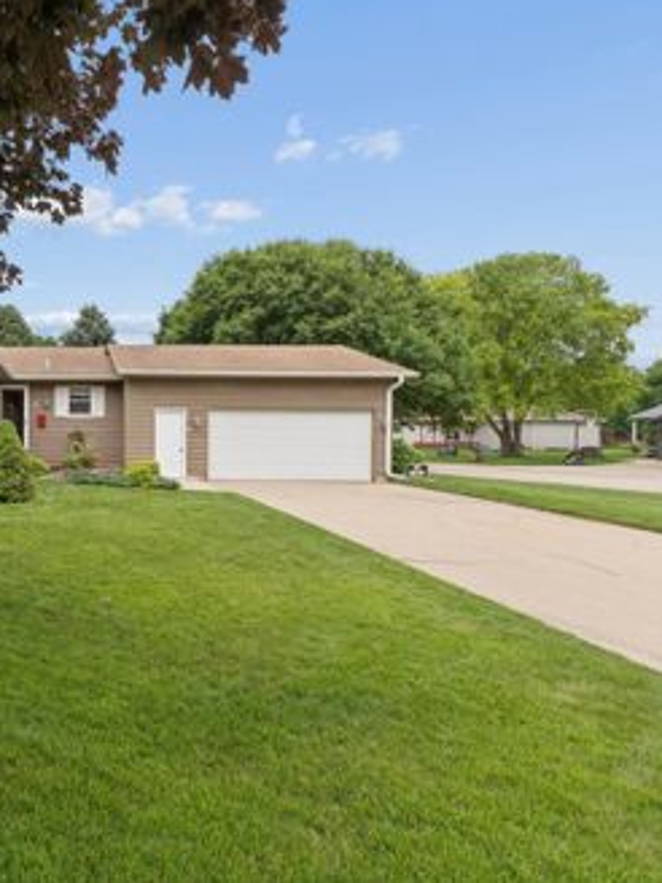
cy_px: 440
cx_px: 51
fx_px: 561
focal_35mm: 22
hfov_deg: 52.6
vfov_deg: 76.4
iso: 250
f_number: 8
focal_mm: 10
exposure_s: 1/500
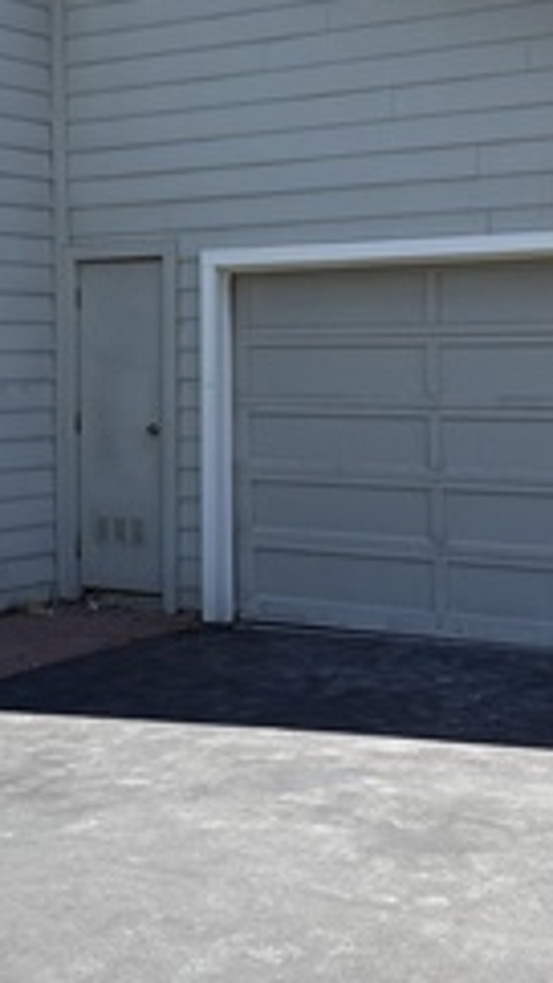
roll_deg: +0.8
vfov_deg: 29.1
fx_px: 1878
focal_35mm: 72
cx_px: -30
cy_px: 313
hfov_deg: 16.3
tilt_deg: +0.5
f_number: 1.78
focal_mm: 6.76
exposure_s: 1/2370
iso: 80
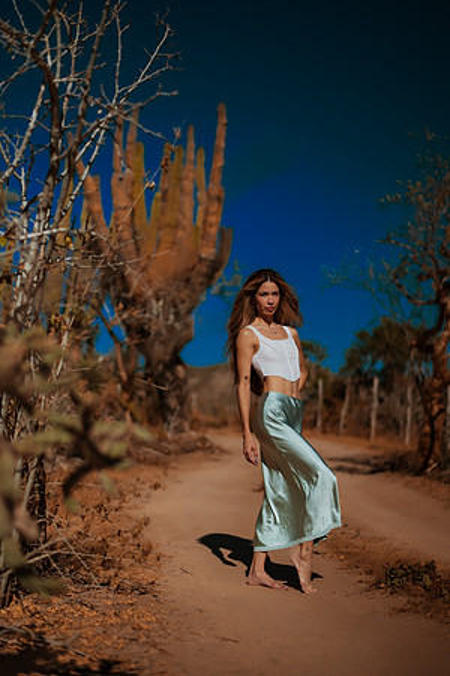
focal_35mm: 58
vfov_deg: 34.5
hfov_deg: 23.4
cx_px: 225
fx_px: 1087
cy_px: 338
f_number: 1.8
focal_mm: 58
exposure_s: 1/8000
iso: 50
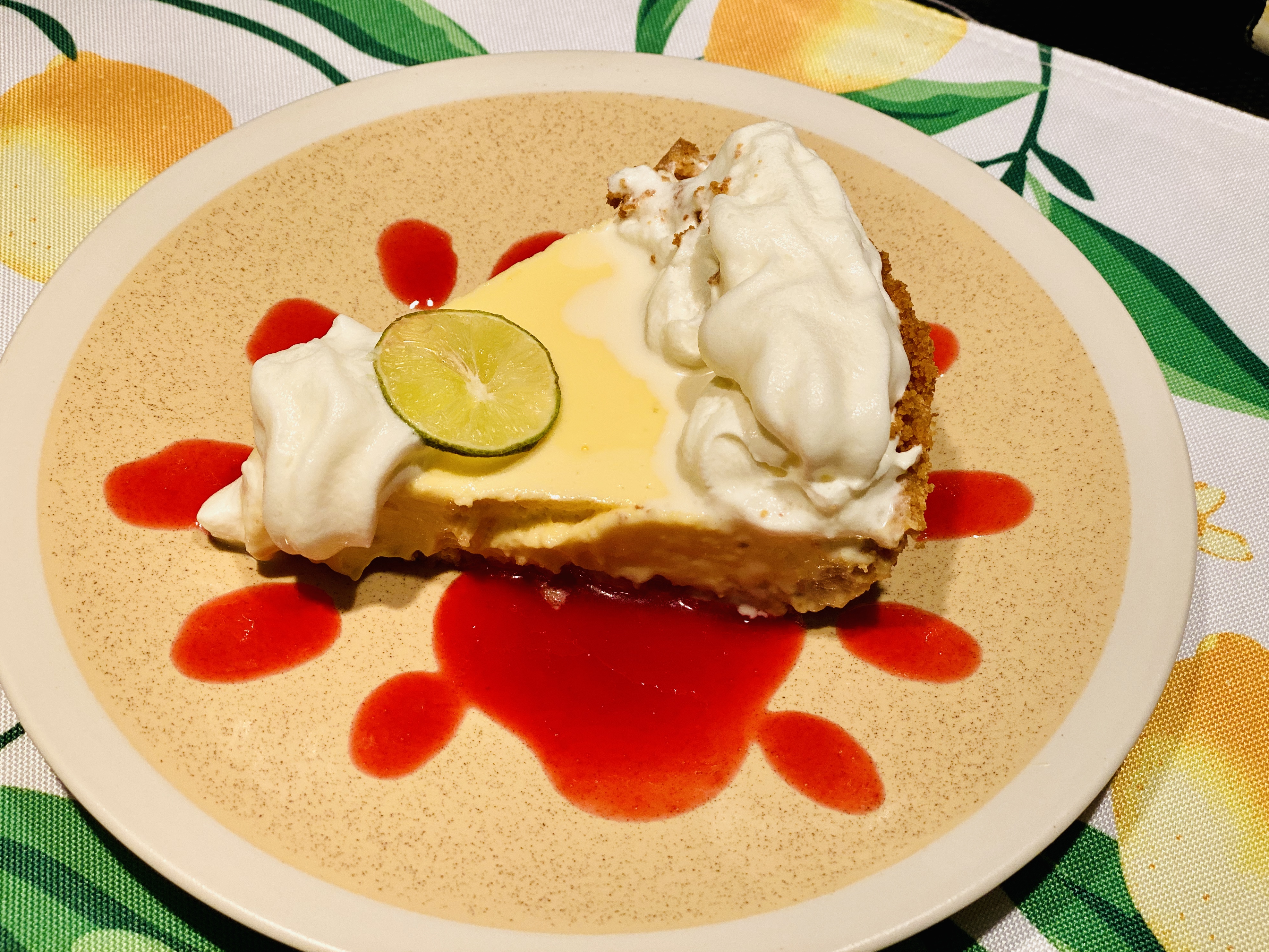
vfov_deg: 27.5
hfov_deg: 36.2
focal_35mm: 53
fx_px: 1943
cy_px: 468
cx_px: 629
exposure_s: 1/120
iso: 40
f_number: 2
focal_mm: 6
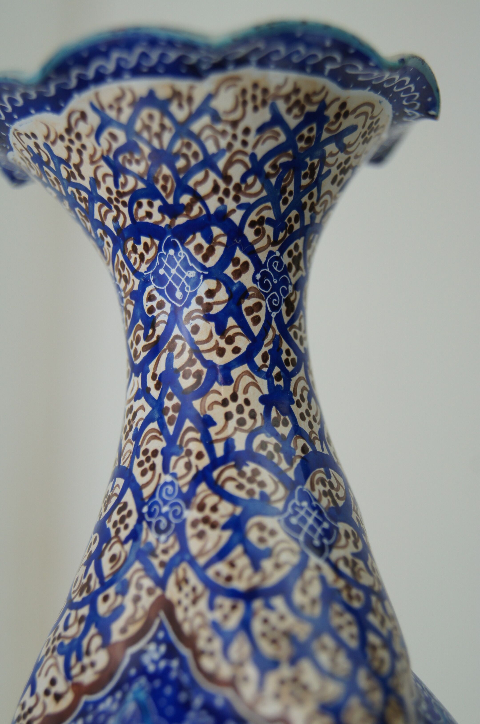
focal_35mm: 82
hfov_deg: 16.5
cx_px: 240
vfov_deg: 24.7
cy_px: 362
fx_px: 1655
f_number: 5.6
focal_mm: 55
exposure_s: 1/160
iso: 250
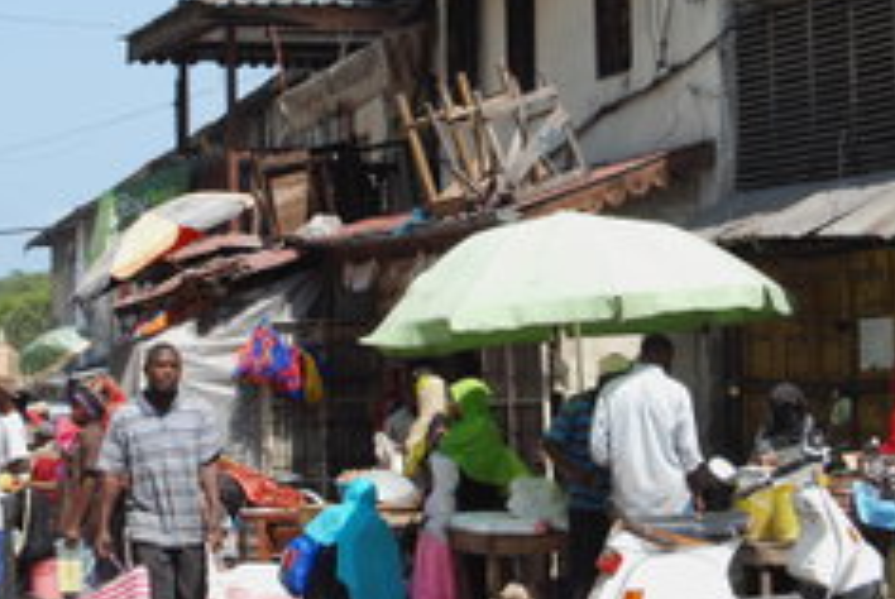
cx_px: 444
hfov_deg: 15.5
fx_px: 3286
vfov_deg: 10.4
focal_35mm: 132
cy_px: 121
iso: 250
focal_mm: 52
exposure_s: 1/250
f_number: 10
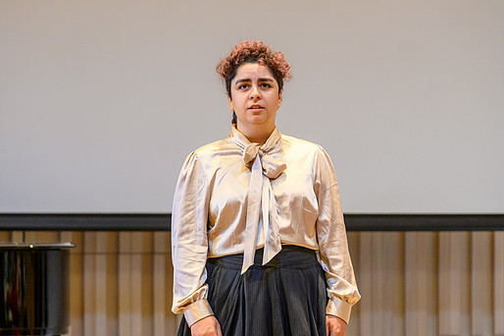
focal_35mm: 201
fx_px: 2812
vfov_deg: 6.8
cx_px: 237
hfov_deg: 10.2
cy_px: 186
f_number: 2.8
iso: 2200
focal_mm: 116
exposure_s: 1/320
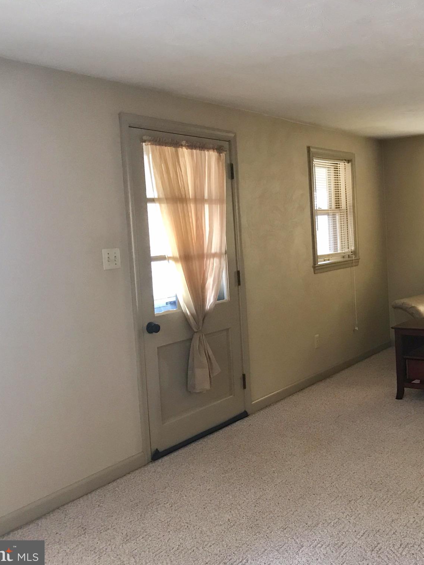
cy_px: 283
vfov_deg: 49.0
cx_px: 334
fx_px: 621
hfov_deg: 36.5
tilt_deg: -4.4
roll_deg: +2.7
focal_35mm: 38
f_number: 1.8
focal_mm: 3.99
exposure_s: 1/15
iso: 64
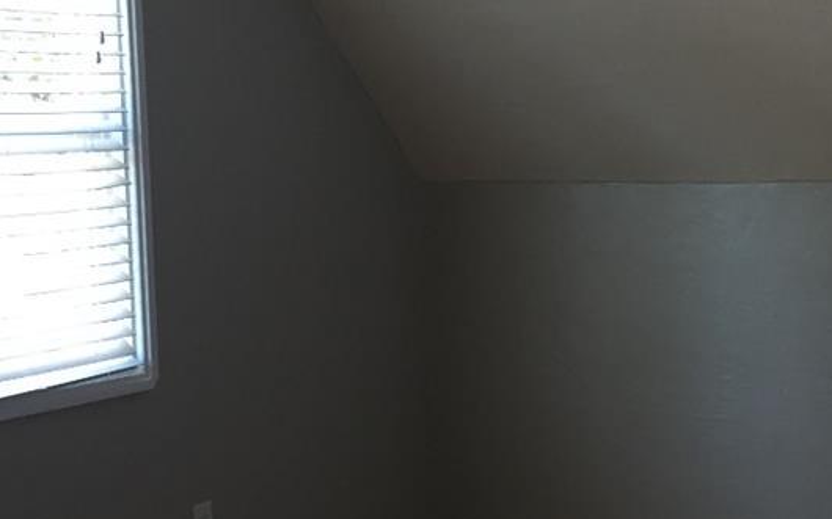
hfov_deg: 23.4
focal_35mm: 87
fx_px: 1972
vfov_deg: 14.9
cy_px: 417
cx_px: 673
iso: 40
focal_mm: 4.15
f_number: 2.2
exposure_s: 1/40
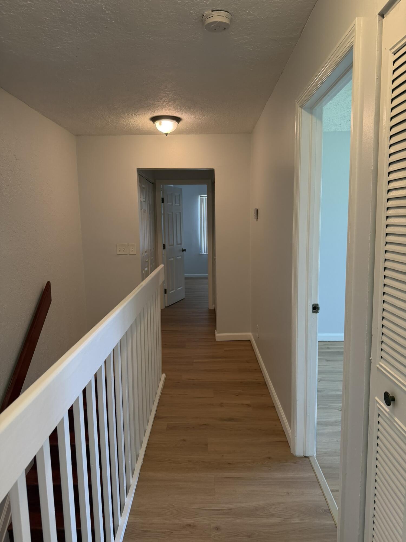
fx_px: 375
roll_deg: +0.3
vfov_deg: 71.6
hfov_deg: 56.8
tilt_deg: -8.1
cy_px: 271
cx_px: 203
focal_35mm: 24
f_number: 1.78
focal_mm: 6.76
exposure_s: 1/120
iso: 200
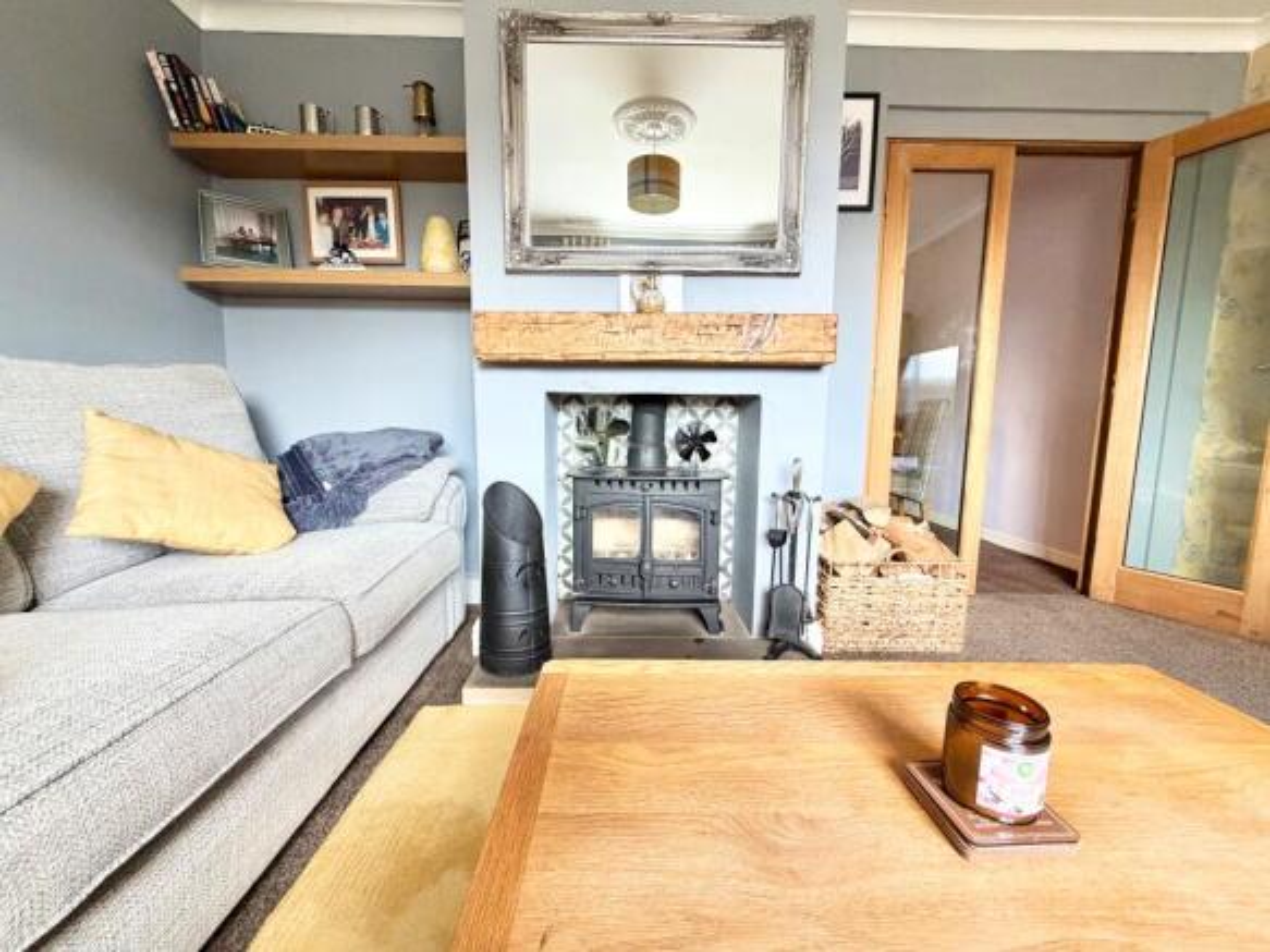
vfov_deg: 85.7
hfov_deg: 102.1
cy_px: 476
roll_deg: -0.7
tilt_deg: -6.2
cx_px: 635
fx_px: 514
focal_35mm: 14
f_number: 2.2
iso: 320
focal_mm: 2.22
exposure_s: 1/119
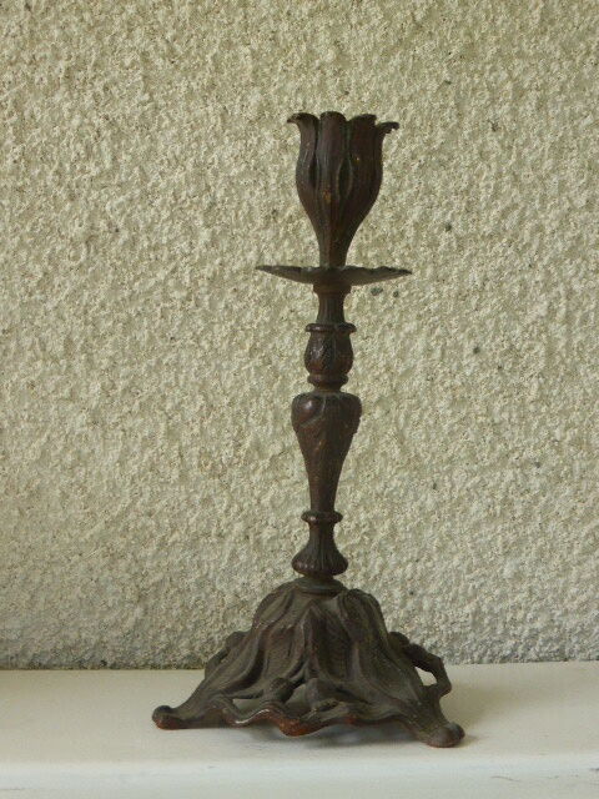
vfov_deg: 36.2
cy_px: 400
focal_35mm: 53
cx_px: 300
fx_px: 1223
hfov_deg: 27.5
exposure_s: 1/250
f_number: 4.4
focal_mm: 9
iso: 320
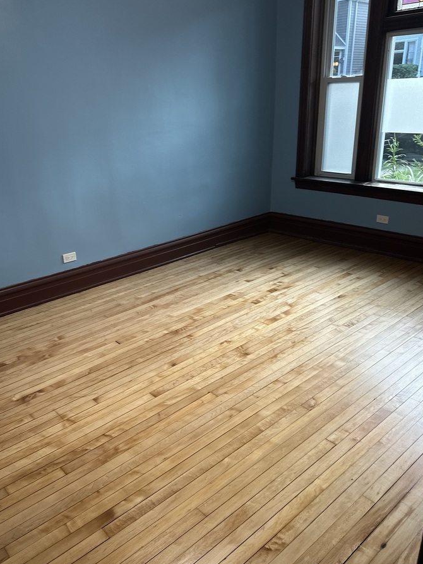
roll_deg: +1.4
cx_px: 182
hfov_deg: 48.1
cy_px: 288
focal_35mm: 29
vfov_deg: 61.7
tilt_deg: -22.1
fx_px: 473
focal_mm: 6.86
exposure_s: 1/60
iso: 160
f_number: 1.78
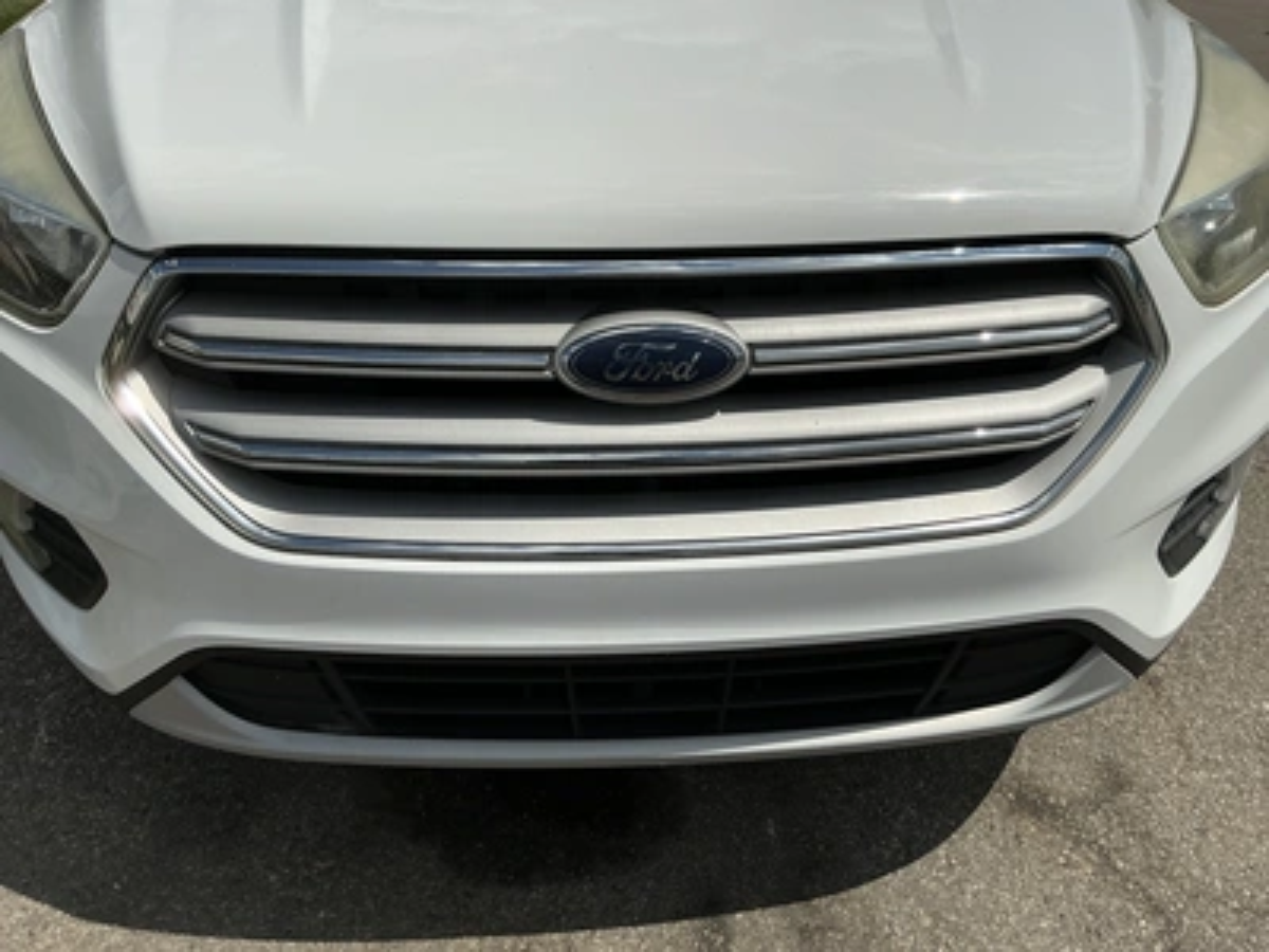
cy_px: 476
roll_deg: -2.5
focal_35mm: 28
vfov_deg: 49.7
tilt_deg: -31.3
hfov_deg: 63.4
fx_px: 1026
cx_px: 634
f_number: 1.8
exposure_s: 1/5814
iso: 25
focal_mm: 3
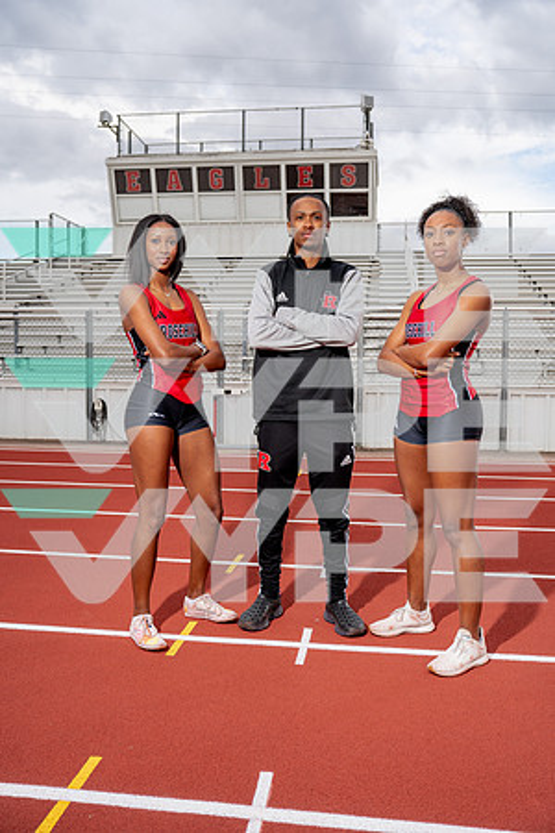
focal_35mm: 32
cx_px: 278
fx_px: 740
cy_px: 416
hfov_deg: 41.1
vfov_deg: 58.7
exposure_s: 1/250
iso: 100
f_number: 4
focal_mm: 32
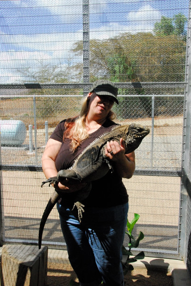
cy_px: 143
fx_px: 286
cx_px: 96
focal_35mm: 36
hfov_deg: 36.9
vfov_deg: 53.1
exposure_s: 1/2000
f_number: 8
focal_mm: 24
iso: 1600
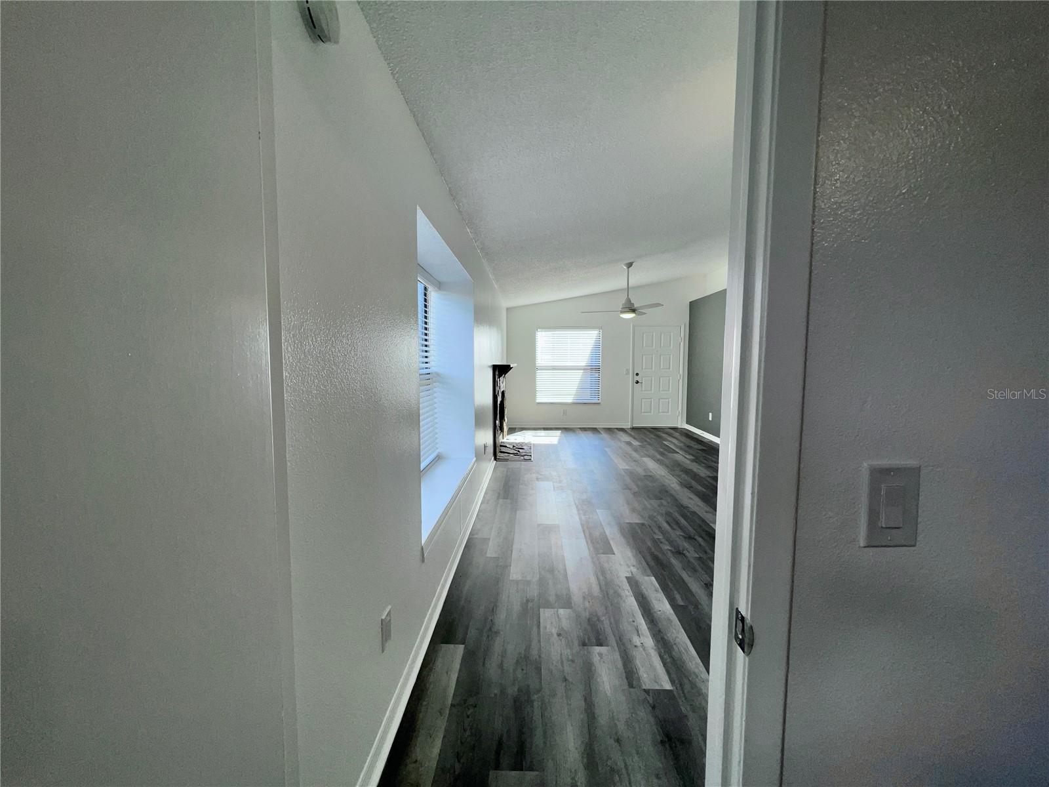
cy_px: 394
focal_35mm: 13
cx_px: 524
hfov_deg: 106.2
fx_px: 394
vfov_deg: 89.9
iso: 32
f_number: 1.8
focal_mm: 1.57
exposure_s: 1/120
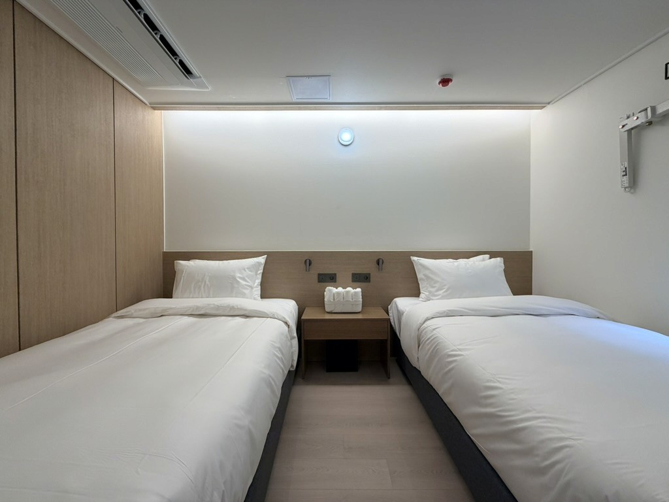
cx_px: 334
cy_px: 251
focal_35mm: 14
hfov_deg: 102.1
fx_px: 271
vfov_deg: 85.7
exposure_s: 1/120
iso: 125
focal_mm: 2.22
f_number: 2.2
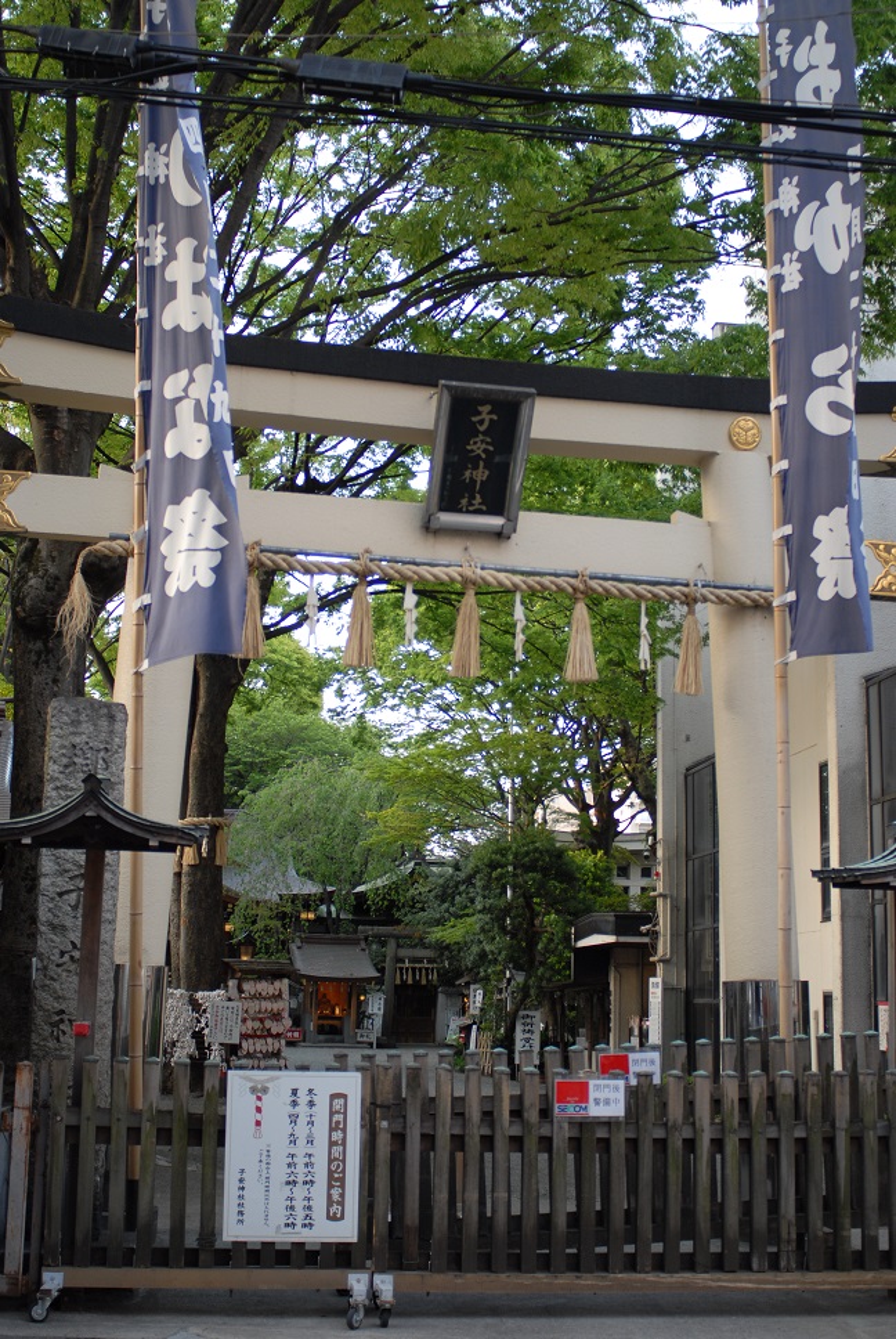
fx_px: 1563
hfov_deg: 32.0
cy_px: 670
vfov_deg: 46.3
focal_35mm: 42
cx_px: 448
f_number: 5
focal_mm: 28
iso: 200
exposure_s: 1/100
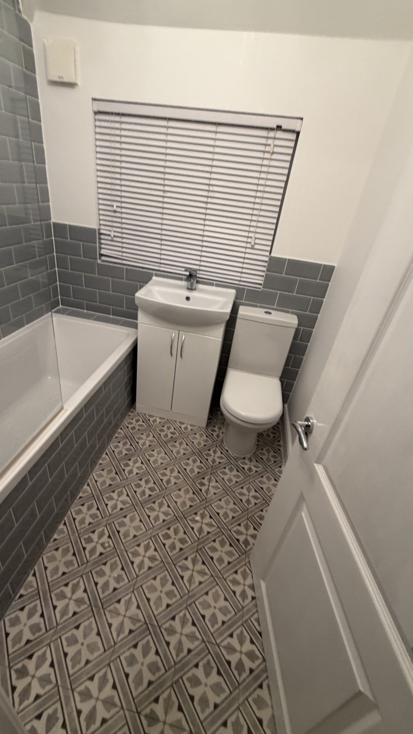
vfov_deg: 99.4
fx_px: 311
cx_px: 191
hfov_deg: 67.0
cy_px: 366
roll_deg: -8.3
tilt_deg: -30.9
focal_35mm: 16
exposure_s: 1/50
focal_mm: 2.22
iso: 160
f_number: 2.2
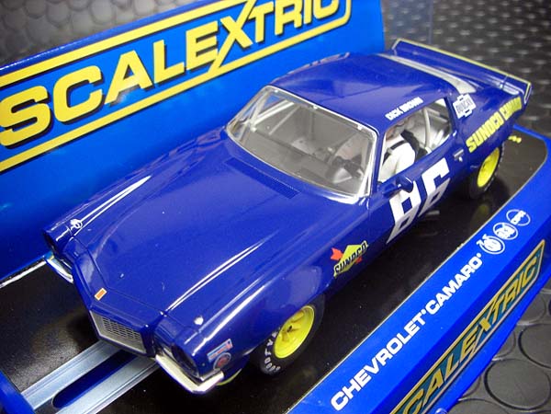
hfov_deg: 49.0
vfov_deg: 37.7
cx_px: 276
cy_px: 207
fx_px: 605
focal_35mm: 38
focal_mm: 6.3
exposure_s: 1/10
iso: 200
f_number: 3.4
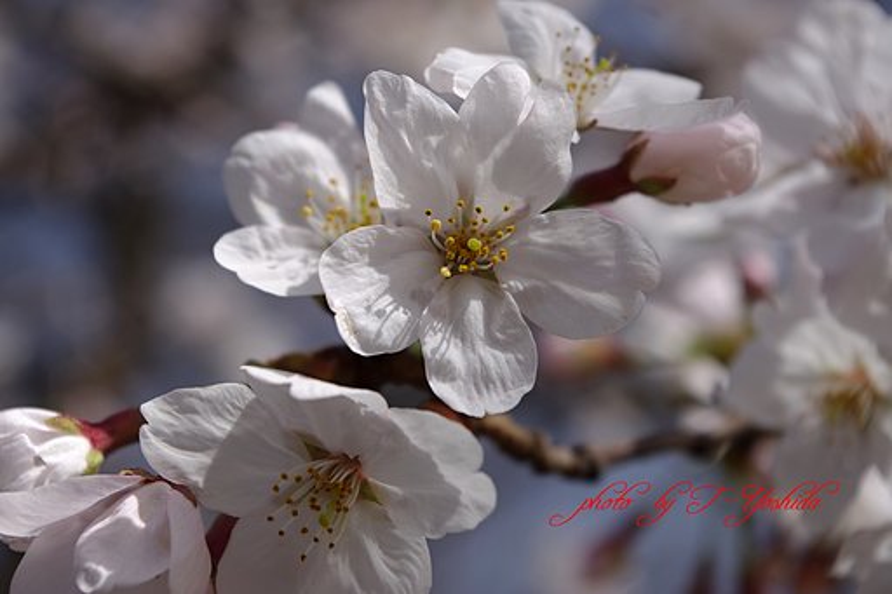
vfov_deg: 16.6
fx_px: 2031
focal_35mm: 82
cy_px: 297
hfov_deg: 24.8
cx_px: 446
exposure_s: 1/100
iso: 100
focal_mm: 55
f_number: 8
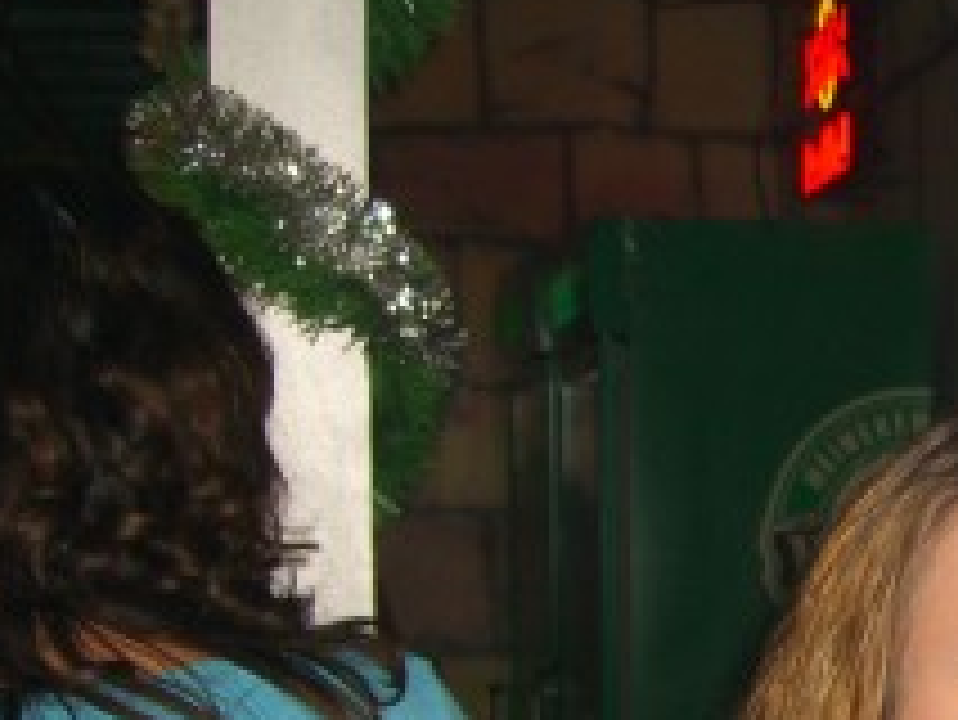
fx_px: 2963
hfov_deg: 17.3
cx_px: 1223
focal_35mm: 107
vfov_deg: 13.6
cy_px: 729
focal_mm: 7.9
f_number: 2.8
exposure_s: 1/60
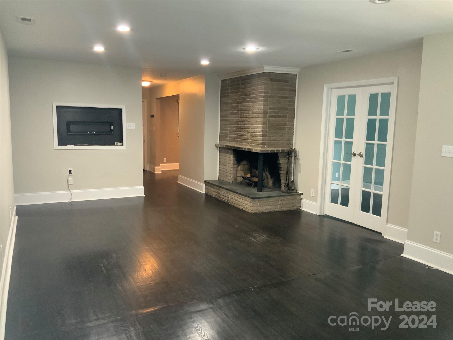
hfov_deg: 61.7
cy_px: 170
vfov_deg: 48.2
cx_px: 226
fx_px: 380
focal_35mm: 29
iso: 250
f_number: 1.8
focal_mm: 3
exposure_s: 1/40
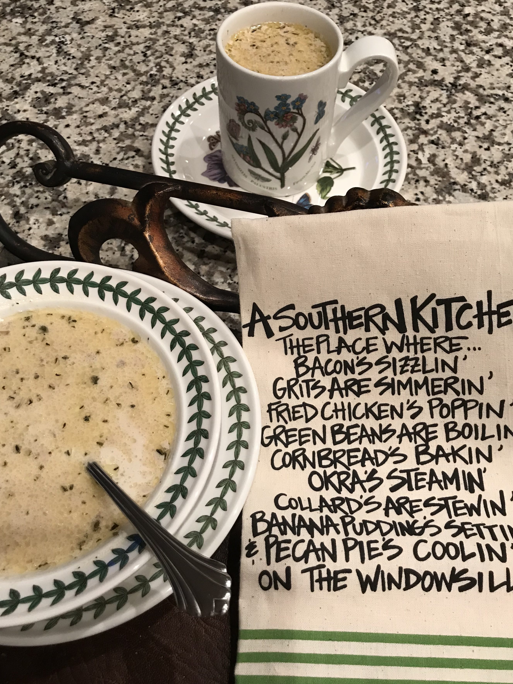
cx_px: 271
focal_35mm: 32
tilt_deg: -55.8
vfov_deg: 56.7
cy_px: 300
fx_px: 632
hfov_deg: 44.1
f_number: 1.8
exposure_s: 1/15
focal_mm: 3.99
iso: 40
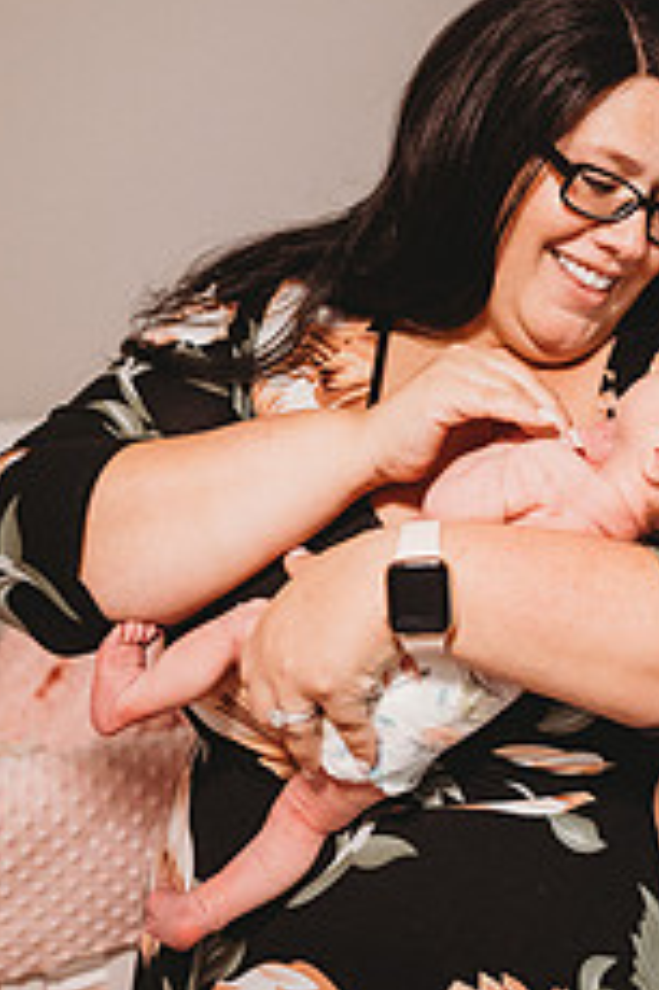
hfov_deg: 27.5
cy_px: 456
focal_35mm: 47
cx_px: 599
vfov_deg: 41.9
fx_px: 1292
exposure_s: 1/160
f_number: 2.2
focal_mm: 24
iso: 2000
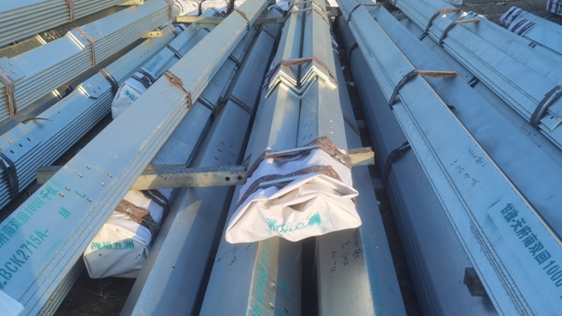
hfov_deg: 51.6
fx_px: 581
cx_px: 263
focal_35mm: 39
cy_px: 185
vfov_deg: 30.4
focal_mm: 6.71
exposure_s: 1/1751
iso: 50
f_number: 1.9
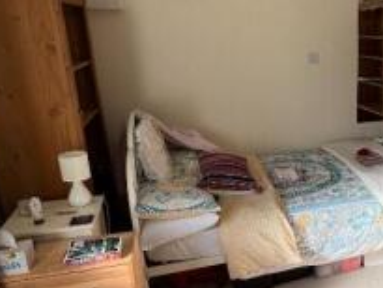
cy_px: 166
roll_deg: +0.5
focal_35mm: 37
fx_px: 410
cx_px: 341
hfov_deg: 45.6
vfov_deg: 38.6
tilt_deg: -18.6
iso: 40
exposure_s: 1/122
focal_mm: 1.57
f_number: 1.8
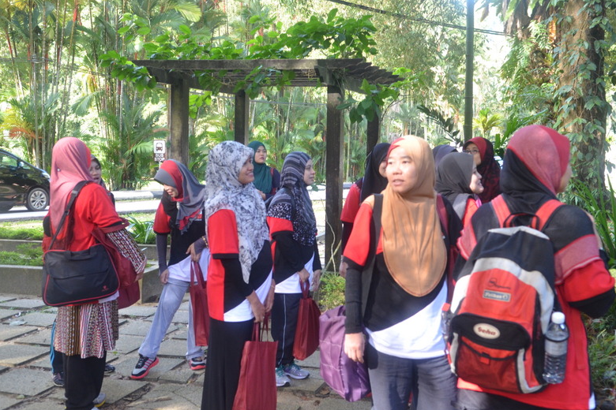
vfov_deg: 31.2
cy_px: 206
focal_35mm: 43
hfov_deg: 45.4
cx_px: 314
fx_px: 736
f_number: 4.5
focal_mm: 28
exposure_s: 1/125
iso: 1000
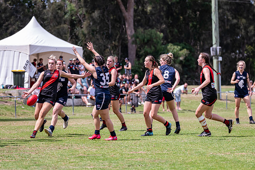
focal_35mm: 244
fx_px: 1729
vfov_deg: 5.6
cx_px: 126
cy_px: 78
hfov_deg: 8.4
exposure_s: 1/2500
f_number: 6.3
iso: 800
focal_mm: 210
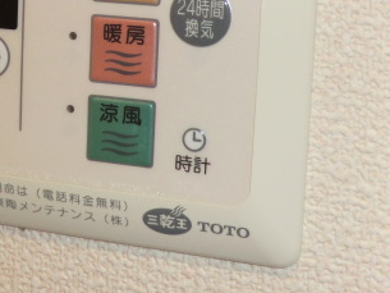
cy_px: -4
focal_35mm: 84
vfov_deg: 17.2
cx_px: 68
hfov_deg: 22.9
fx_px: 947
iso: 200
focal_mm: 7.1
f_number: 3.8
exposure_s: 1/60
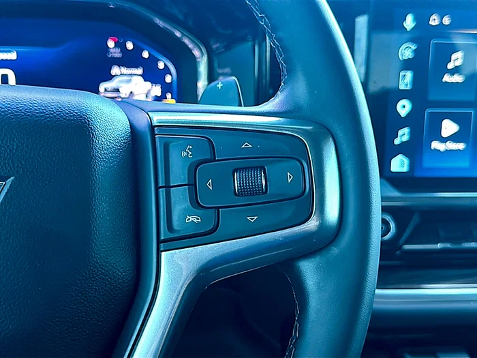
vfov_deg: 39.7
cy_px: 179
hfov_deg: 51.4
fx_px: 496
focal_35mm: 36
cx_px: 238
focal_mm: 6.86
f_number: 1.78
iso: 160
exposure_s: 1/50
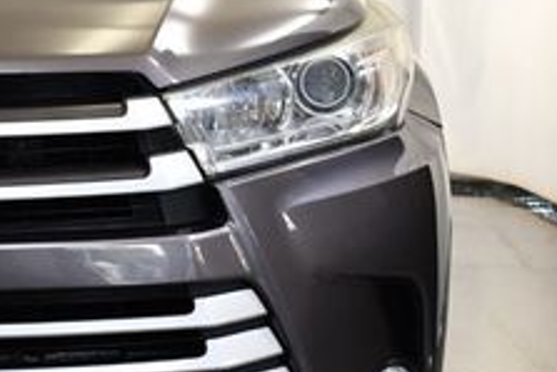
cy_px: 140
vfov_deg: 10.6
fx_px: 1997
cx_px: -127
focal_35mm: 129
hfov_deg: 15.3
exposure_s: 1/125
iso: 1000
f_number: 4.2
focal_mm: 30
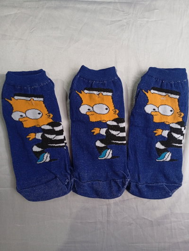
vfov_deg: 65.2
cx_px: 94
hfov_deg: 51.5
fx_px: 196
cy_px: 126
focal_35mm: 27
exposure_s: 1/33.3
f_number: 1.8
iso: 616
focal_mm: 3.98
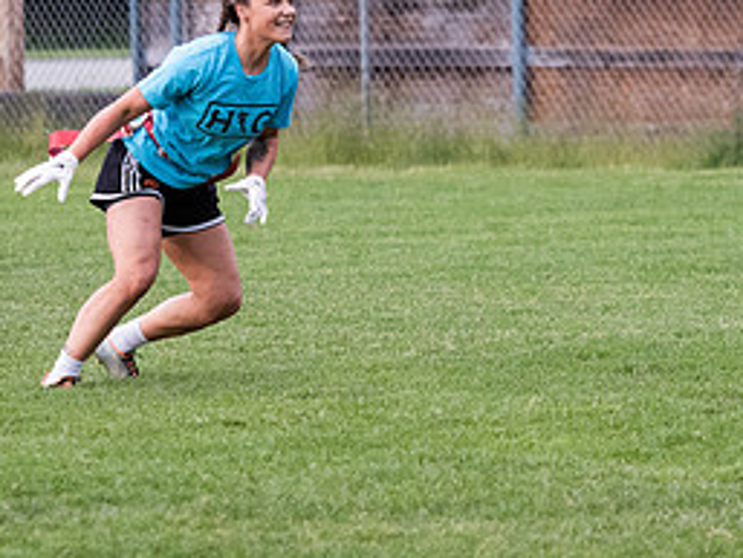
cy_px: 158
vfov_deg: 3.1
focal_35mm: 478
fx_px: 10265
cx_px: 477
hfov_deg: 4.1
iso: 1600
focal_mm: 106
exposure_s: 1/1250
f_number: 2.8
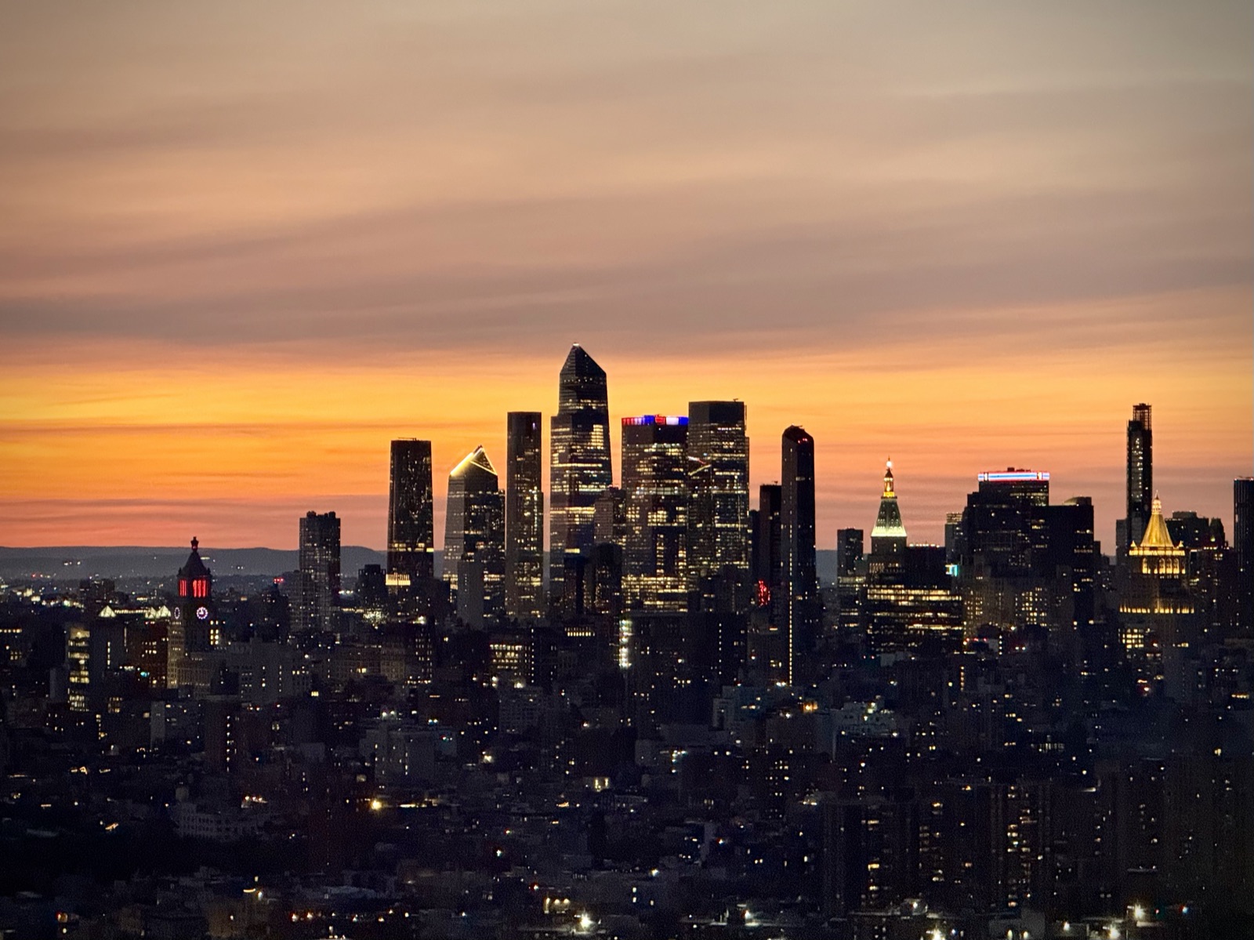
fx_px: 4346
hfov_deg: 16.4
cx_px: 627
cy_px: 470
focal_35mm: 120
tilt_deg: +1.7
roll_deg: -1.9
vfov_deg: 12.3
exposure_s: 1/39
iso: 1600
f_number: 2.8
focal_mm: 15.66
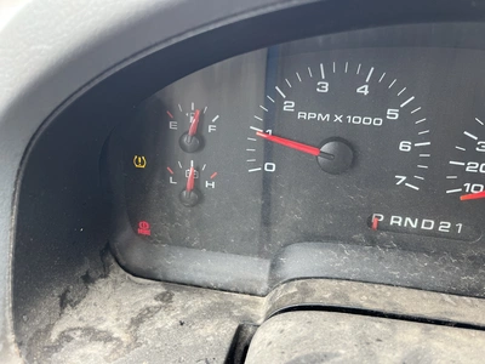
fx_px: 364
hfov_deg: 67.3
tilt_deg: -36.8
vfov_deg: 53.1
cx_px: 242
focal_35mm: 26
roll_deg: -0.1
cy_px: 182
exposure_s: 1/121
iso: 125
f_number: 1.6
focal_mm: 5.1
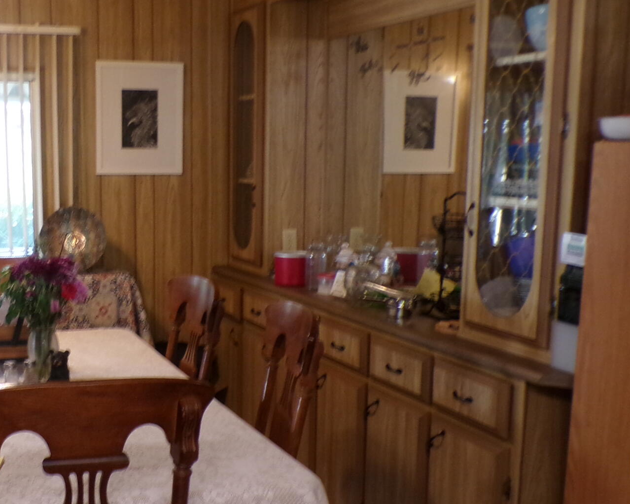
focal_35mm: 55
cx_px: 183
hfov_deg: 33.7
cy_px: 349
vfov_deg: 27.4
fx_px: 1025
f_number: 3
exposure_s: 1/17
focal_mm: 4.3
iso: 200
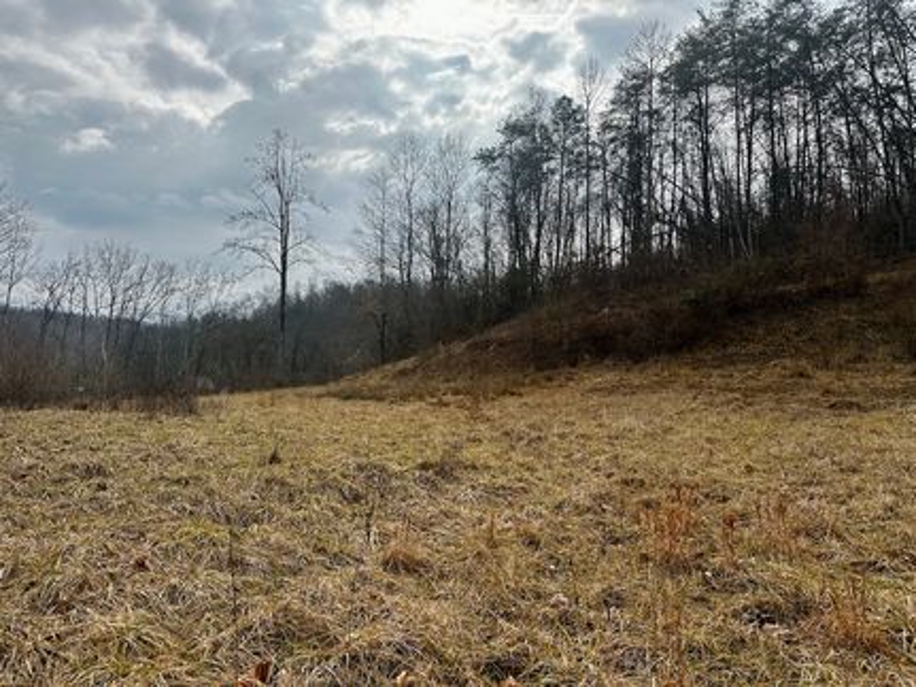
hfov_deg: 71.6
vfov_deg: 56.8
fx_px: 635
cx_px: 458
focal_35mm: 24
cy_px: 344
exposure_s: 1/4545
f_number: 1.78
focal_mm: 6.86
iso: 80
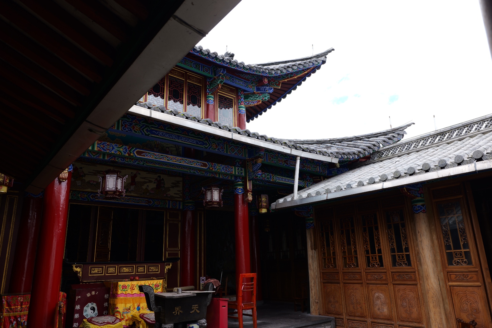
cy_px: 164
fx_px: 328
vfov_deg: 53.1
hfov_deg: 73.8
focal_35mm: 24
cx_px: 246
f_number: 6.3
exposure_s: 1/100
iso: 100
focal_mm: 24
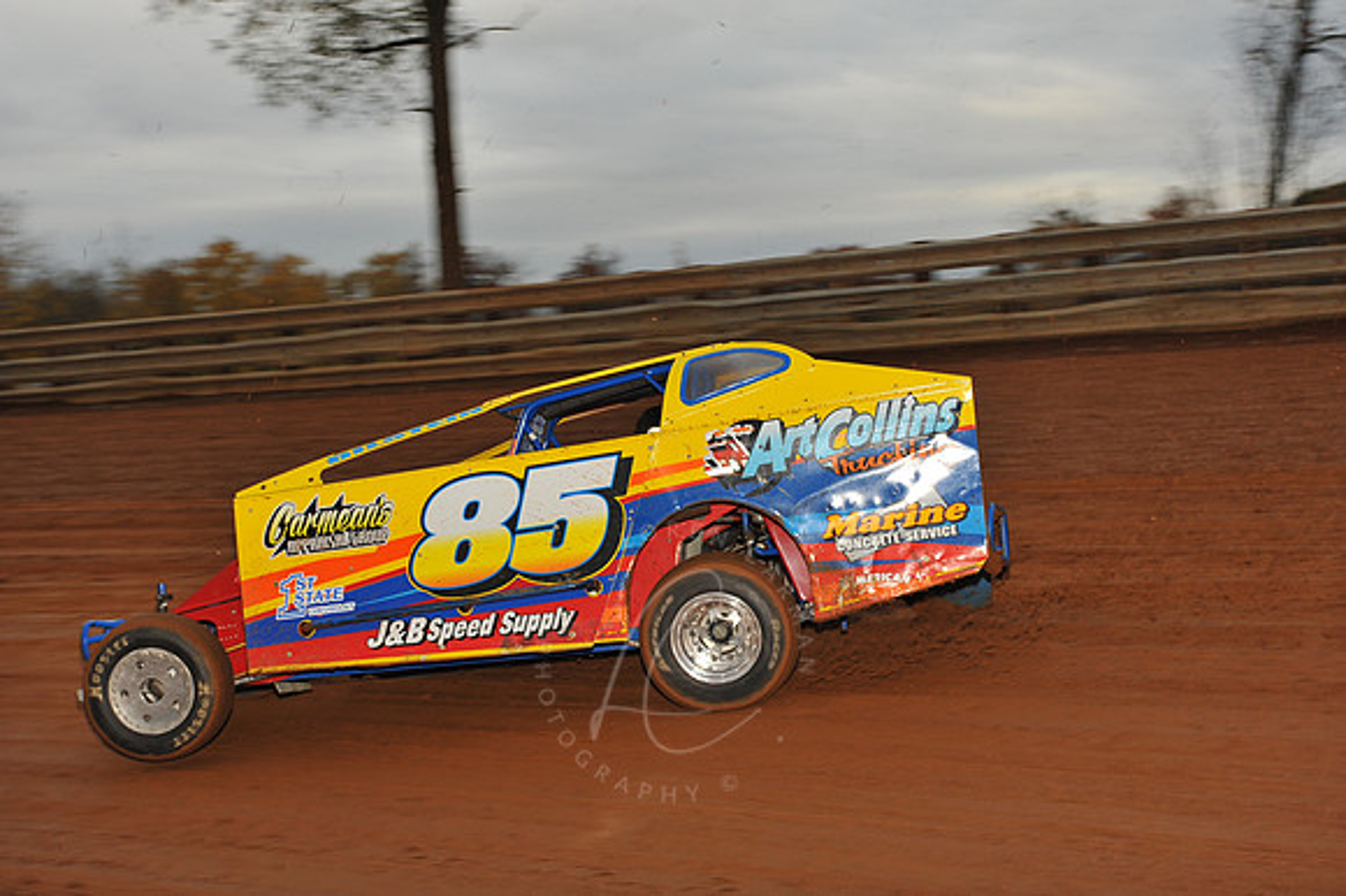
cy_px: 448
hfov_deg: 28.9
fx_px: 2616
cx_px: 673
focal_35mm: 70
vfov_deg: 19.4
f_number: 7.1
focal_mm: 70
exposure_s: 1/320
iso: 500
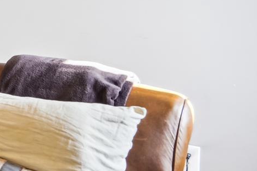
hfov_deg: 17.7
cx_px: -282
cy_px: -24
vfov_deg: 18.6
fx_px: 500
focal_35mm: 70
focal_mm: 16
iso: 100
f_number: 8
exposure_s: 1.3
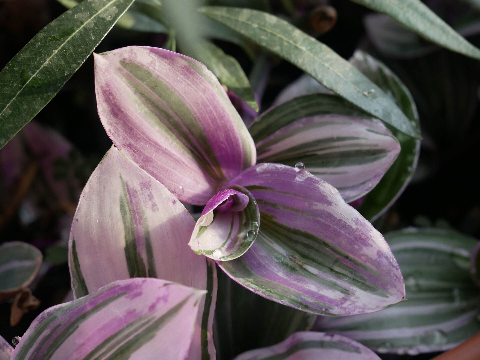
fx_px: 1665
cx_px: 240
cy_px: 180
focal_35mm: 120
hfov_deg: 16.4
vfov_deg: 12.4
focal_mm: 60
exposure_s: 1/125
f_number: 5.6
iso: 640
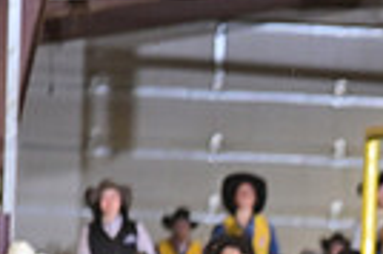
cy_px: 461
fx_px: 9213
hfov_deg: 2.4
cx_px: 532
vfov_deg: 1.6
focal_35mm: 867
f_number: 3.2
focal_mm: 200
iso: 1600
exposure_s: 1/250
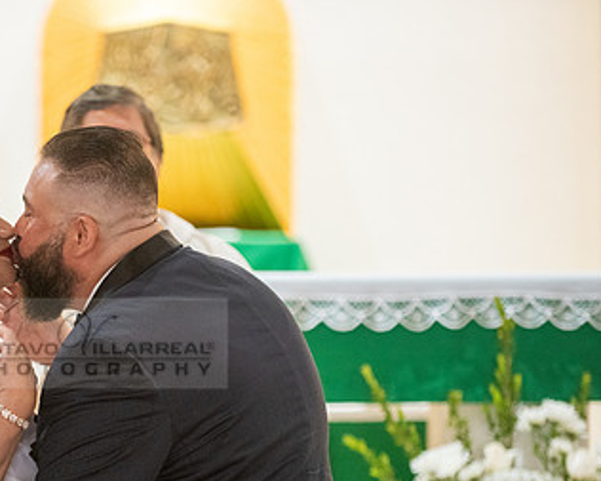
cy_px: 343
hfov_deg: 7.9
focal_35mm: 244
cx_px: 67
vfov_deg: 6.3
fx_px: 4341
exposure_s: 1/160
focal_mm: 135
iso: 2000
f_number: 2.8
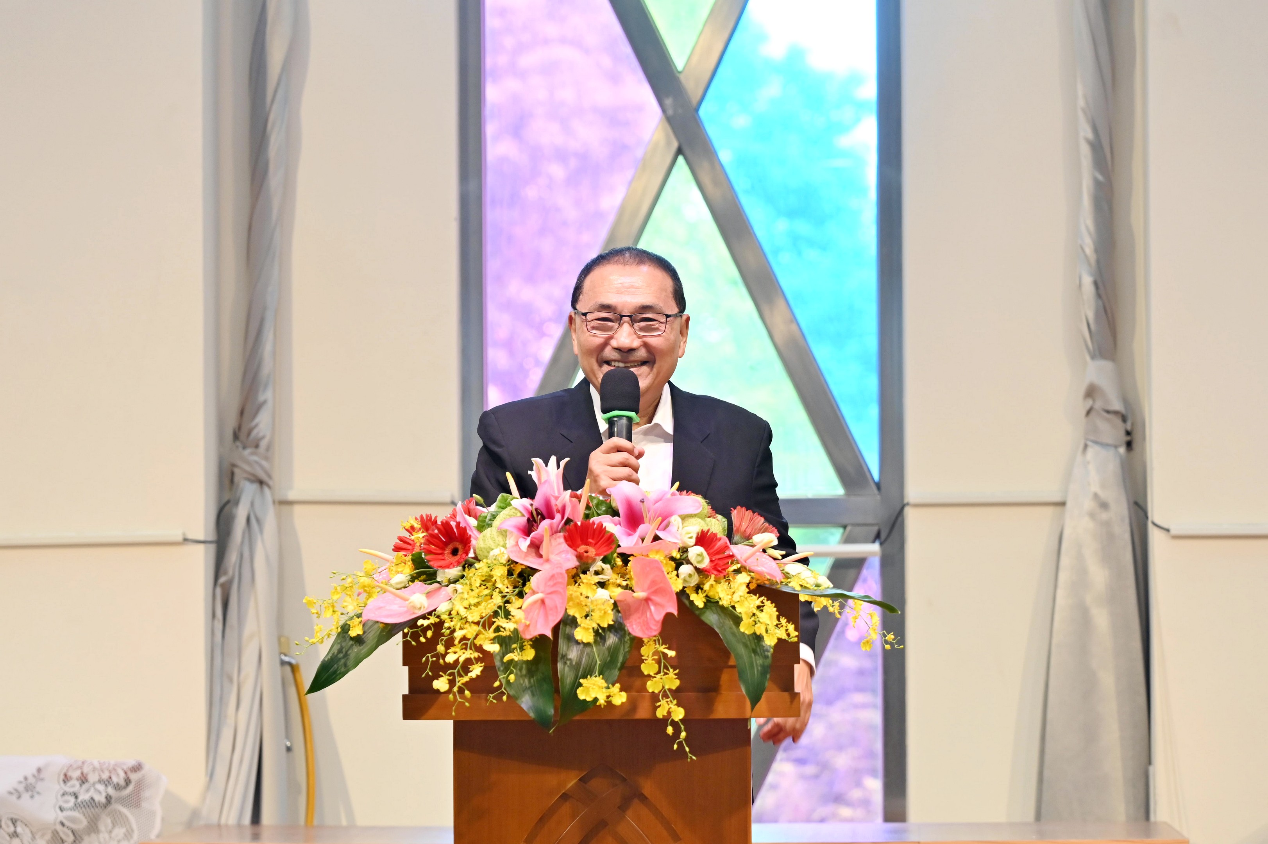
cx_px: 634
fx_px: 6337
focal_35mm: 180
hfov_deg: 11.4
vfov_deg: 7.6
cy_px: 422
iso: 560
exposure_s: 1/125
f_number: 4
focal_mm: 120
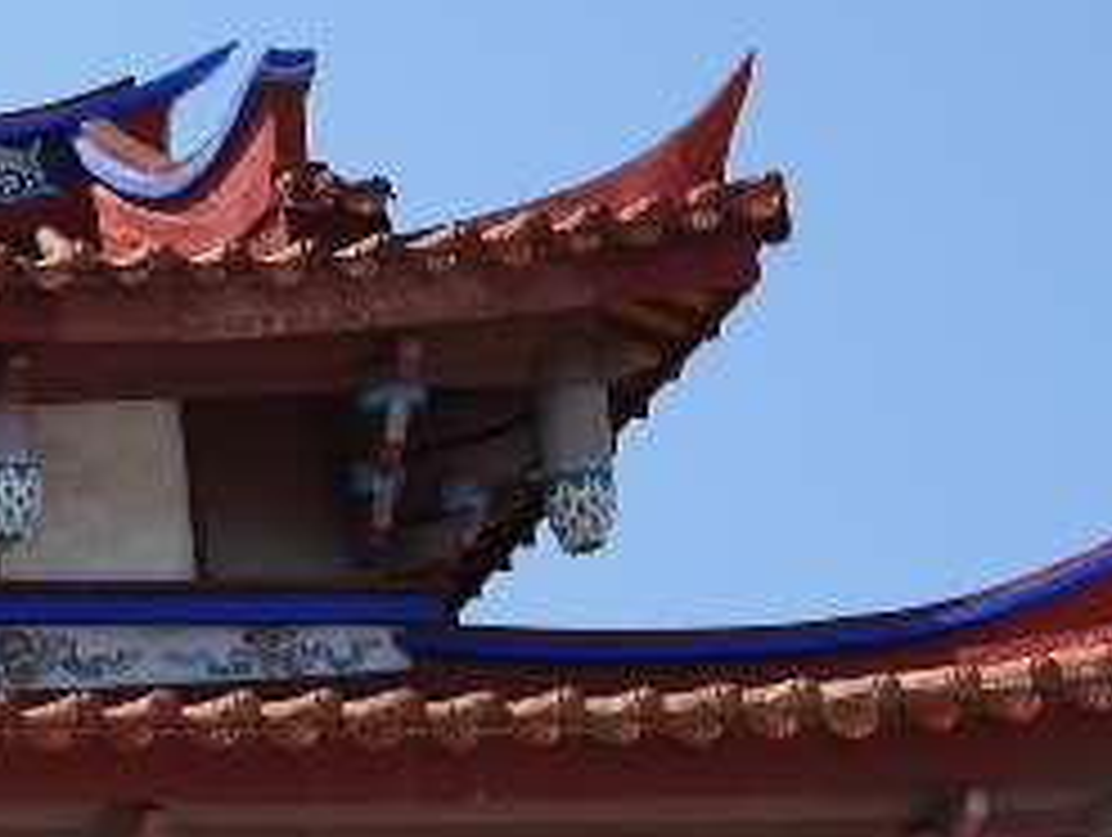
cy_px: 1062
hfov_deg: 8.7
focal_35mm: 207
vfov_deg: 7.1
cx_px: -1542
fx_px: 6659
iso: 200
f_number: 5
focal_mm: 20
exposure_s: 1/800
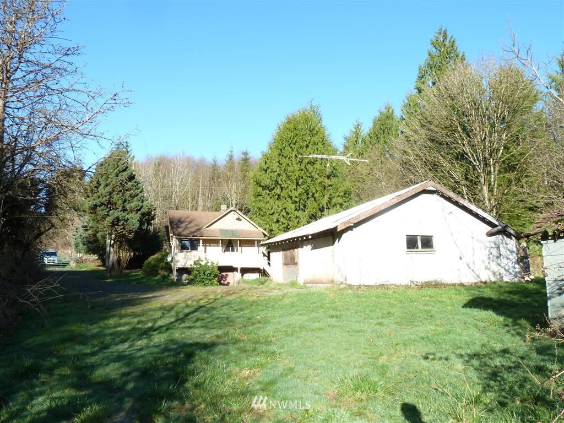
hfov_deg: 69.4
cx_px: 282
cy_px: 212
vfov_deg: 54.9
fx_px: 407
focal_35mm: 25
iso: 80
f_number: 4
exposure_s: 1/200
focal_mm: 4.1
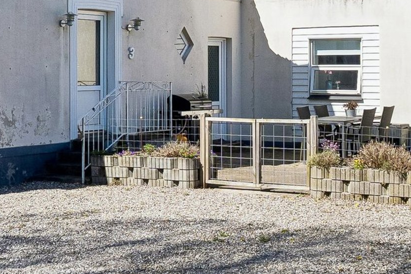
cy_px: 33
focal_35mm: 97
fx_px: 1107
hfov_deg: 21.0
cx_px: 169
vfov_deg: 14.0
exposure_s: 1/640
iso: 250
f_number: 8
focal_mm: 14
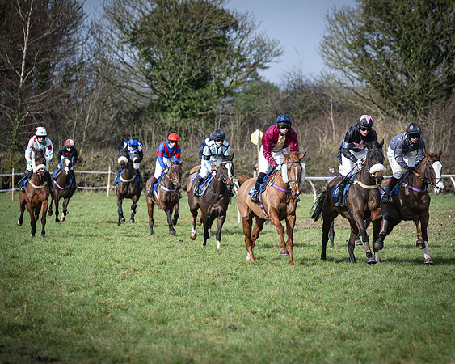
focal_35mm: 238
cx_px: 385
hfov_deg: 8.1
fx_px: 3207
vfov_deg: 6.5
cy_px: 189
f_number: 4
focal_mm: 150
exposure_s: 1/3200
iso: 400
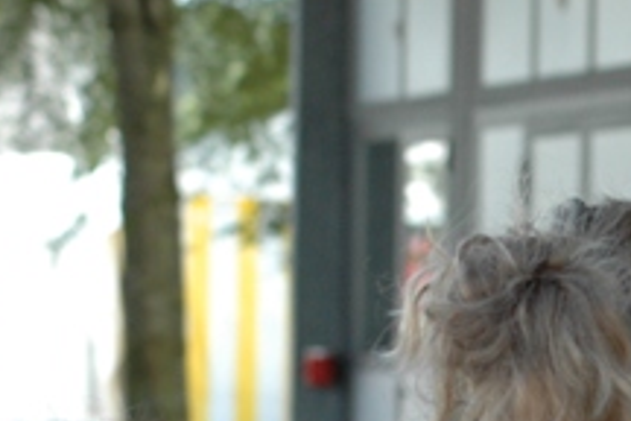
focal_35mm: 346
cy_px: 479
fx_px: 6064
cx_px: 891
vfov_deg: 4.0
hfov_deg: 5.9
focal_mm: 78
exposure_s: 1/250
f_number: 8
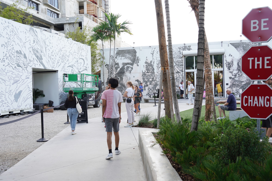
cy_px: 90
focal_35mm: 39
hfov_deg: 49.5
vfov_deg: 34.2
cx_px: 136
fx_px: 295
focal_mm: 39
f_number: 5.6
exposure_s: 1/100
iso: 100
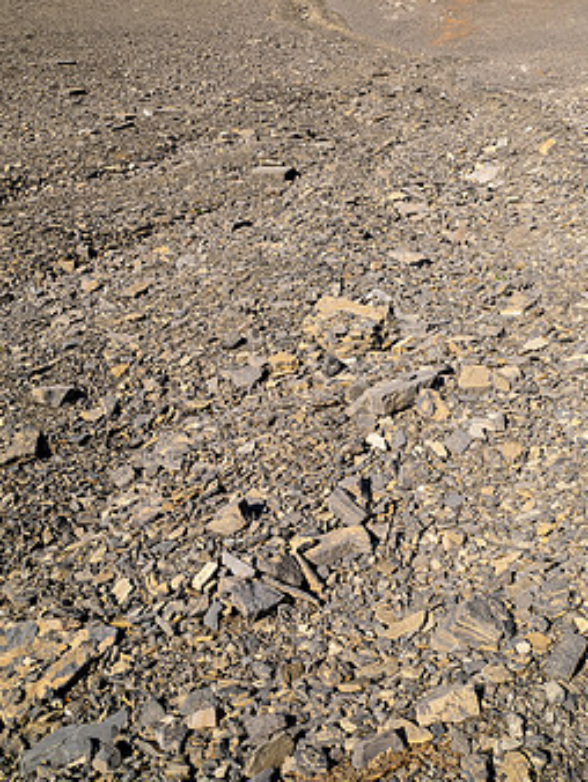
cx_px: 357
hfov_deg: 44.0
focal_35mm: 32
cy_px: 268
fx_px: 724
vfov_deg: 55.7
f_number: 8
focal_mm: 12
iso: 200
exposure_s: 1/250
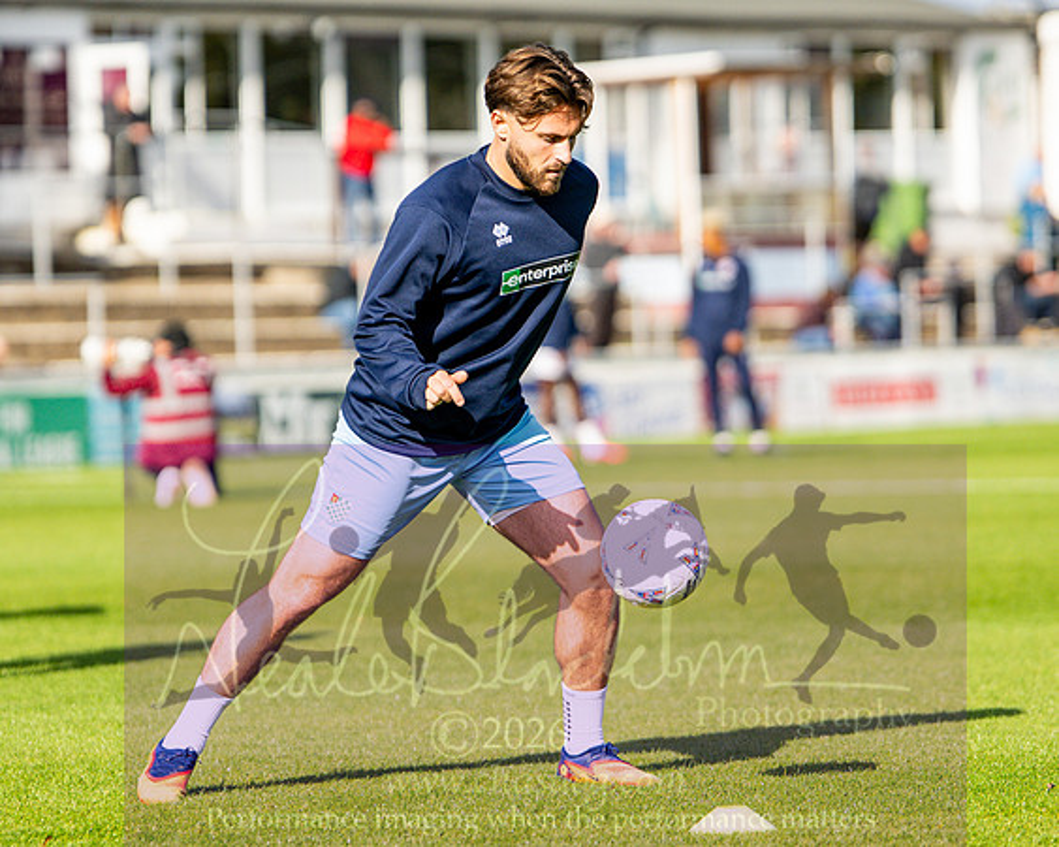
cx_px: 410
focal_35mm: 215
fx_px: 6749
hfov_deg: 9.0
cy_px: 266
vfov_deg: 7.2
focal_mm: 85
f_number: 1.4
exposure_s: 1/8000
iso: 100
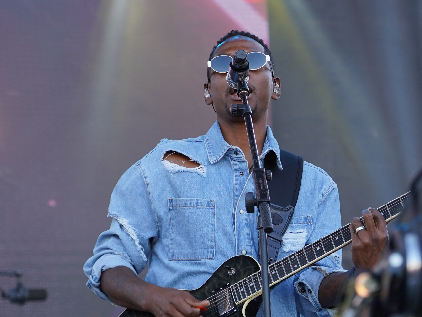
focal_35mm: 212
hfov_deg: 9.3
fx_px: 2584
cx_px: 188
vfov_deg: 7.0
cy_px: 117
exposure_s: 1/160
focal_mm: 96
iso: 200
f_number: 4
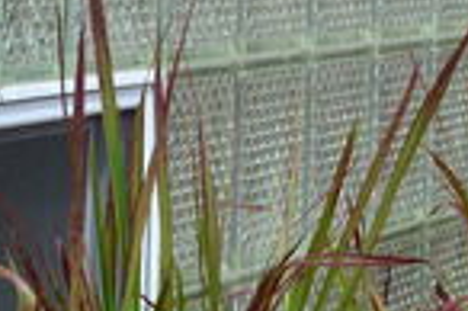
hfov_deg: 7.5
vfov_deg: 5.1
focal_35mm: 266
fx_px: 3454
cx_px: 825
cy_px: 55
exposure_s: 1/400
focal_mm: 42
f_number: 11
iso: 400
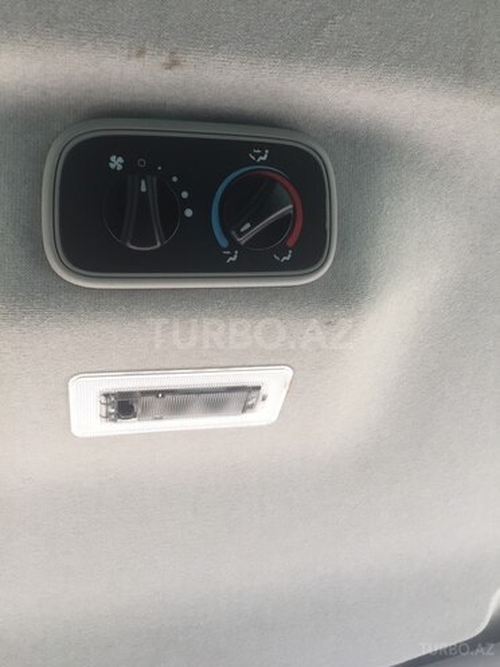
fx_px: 559
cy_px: 334
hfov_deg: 48.2
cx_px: 250
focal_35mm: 29
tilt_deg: +54.7
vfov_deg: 61.7
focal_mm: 4.15
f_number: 2.2
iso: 50
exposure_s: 1/100
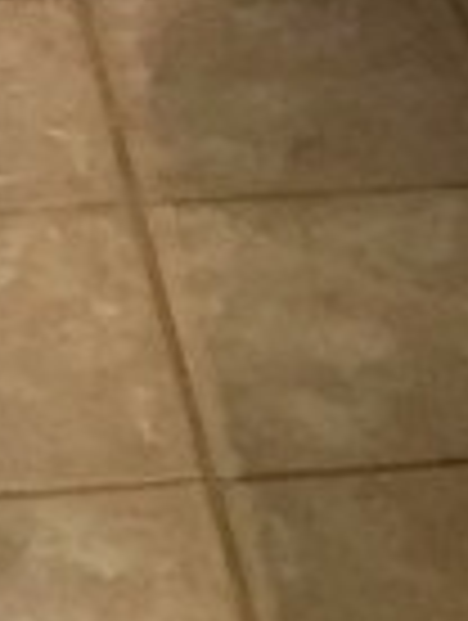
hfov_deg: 9.2
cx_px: 432
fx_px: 2893
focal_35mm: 161
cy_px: -981
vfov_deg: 10.2
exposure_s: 1/30
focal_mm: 4.15
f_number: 2.2
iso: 160
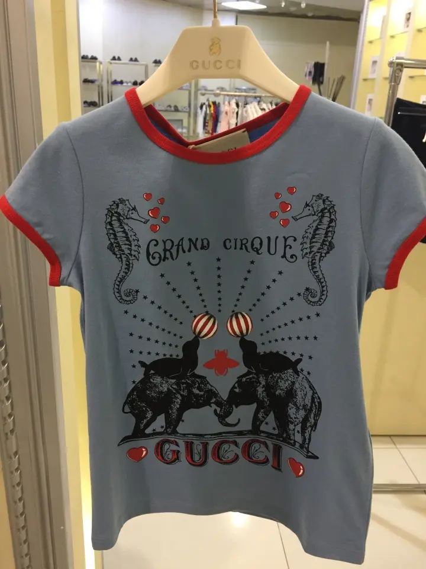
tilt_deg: -20.1
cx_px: 213
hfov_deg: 48.2
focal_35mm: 29
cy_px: 284
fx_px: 476
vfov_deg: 61.7
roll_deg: -3.5
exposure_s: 1/33
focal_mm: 4.15
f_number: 2.2
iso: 80
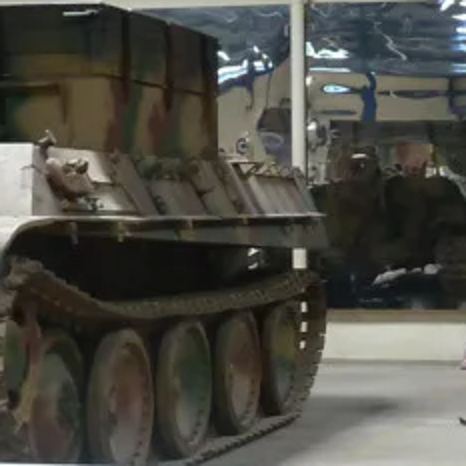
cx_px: 430
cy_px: 342
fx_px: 1736
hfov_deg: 15.1
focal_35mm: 114
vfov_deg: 15.2
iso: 200
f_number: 3.3
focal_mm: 4.1
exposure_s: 1/30
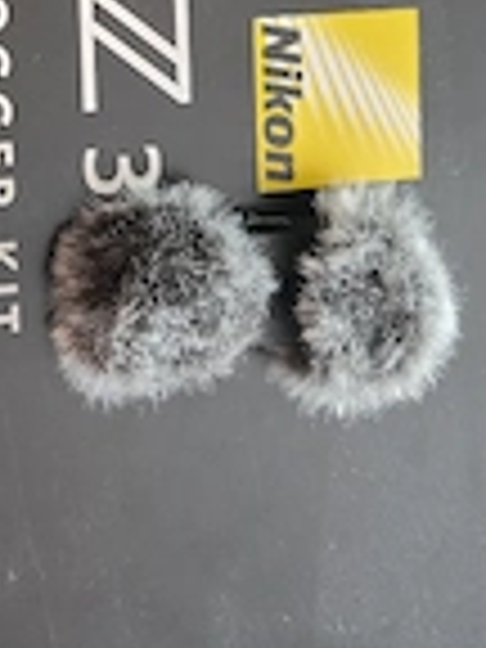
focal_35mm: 64
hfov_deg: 22.5
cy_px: -54
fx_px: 1198
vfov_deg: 27.8
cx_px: 68
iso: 640
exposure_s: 1/33.4
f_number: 1.8
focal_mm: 5.4
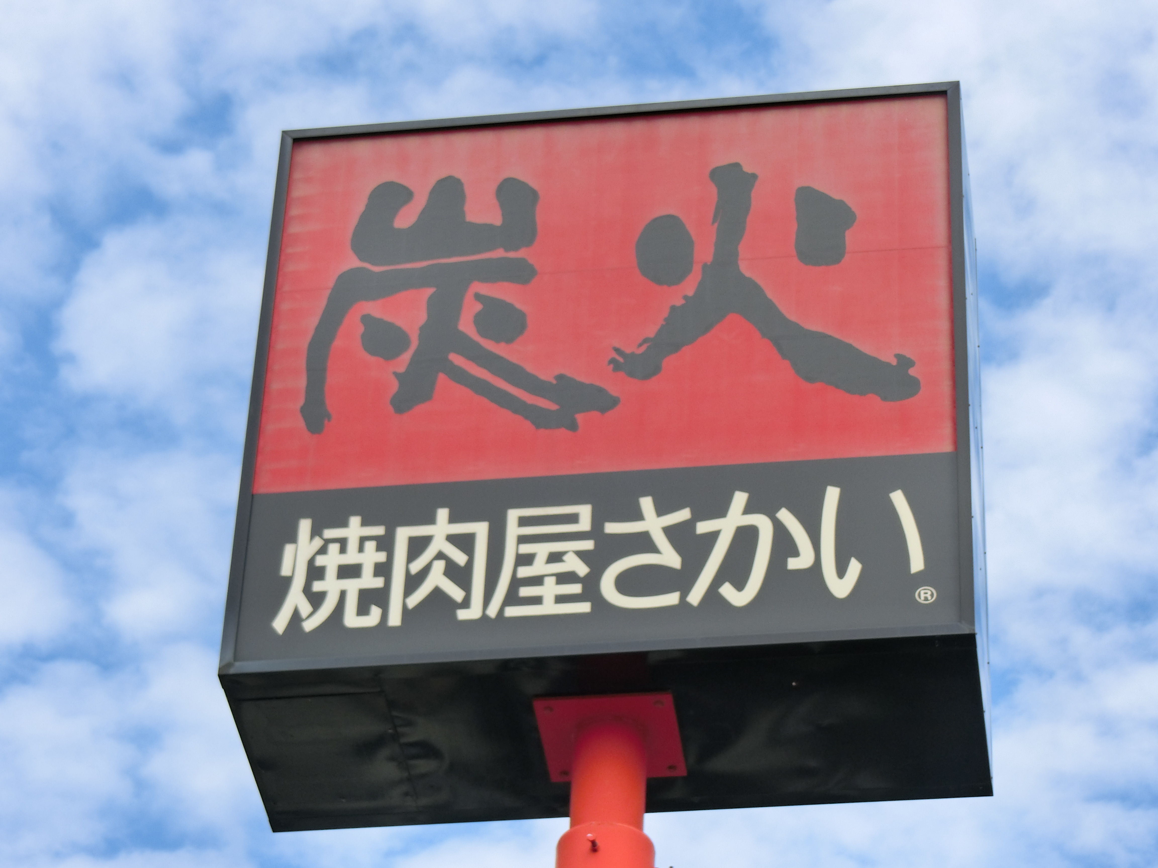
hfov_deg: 15.9
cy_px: 434
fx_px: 4148
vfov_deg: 12.0
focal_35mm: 124
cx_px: 579
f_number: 5.7
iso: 80
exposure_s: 1/320
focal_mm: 22.1
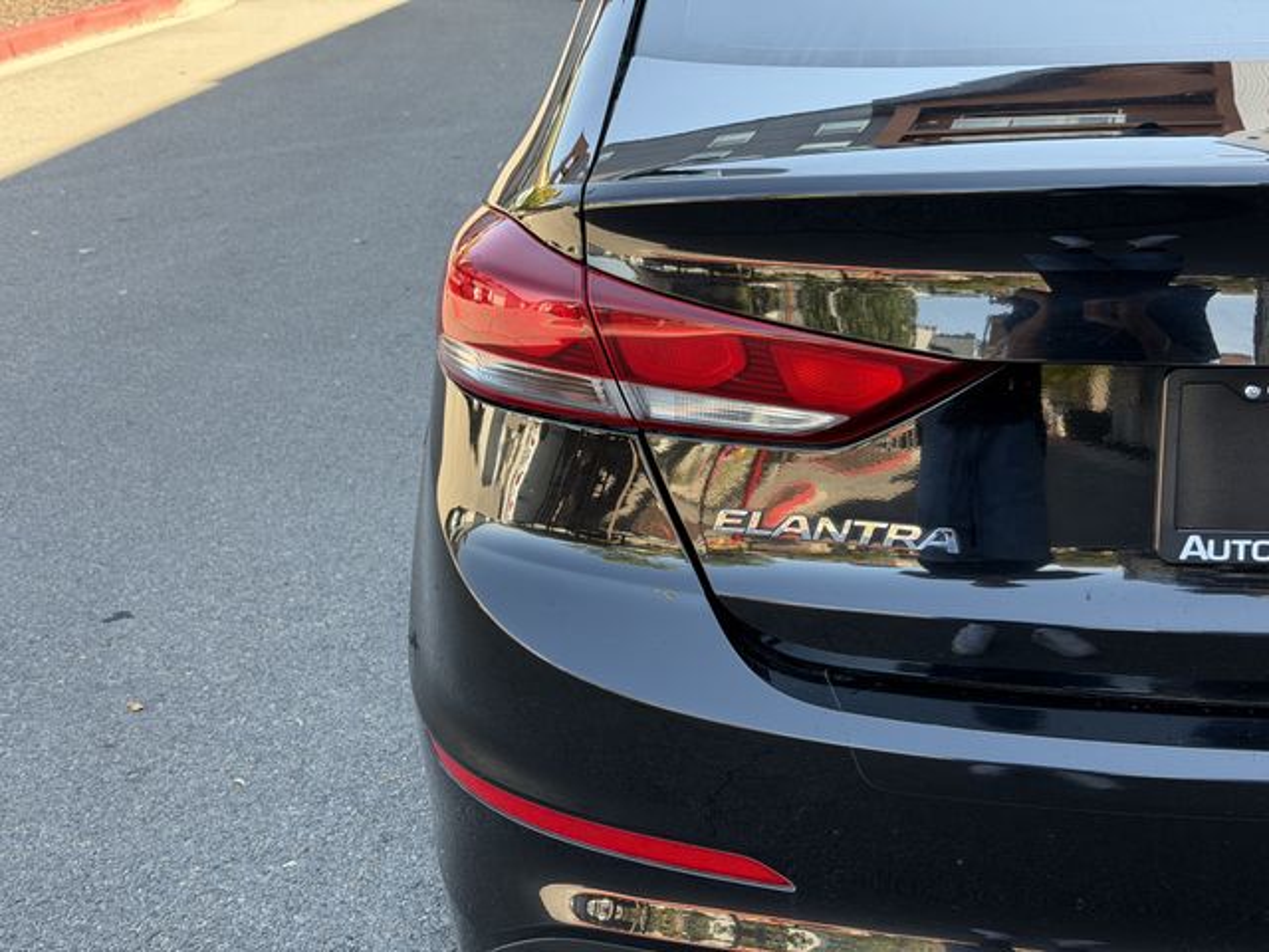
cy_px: 476
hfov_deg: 39.7
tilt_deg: -20.5
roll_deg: -0.6
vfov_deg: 30.3
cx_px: 634
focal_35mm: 48
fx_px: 1760
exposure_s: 1/166
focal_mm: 6.76
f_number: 1.78
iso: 50
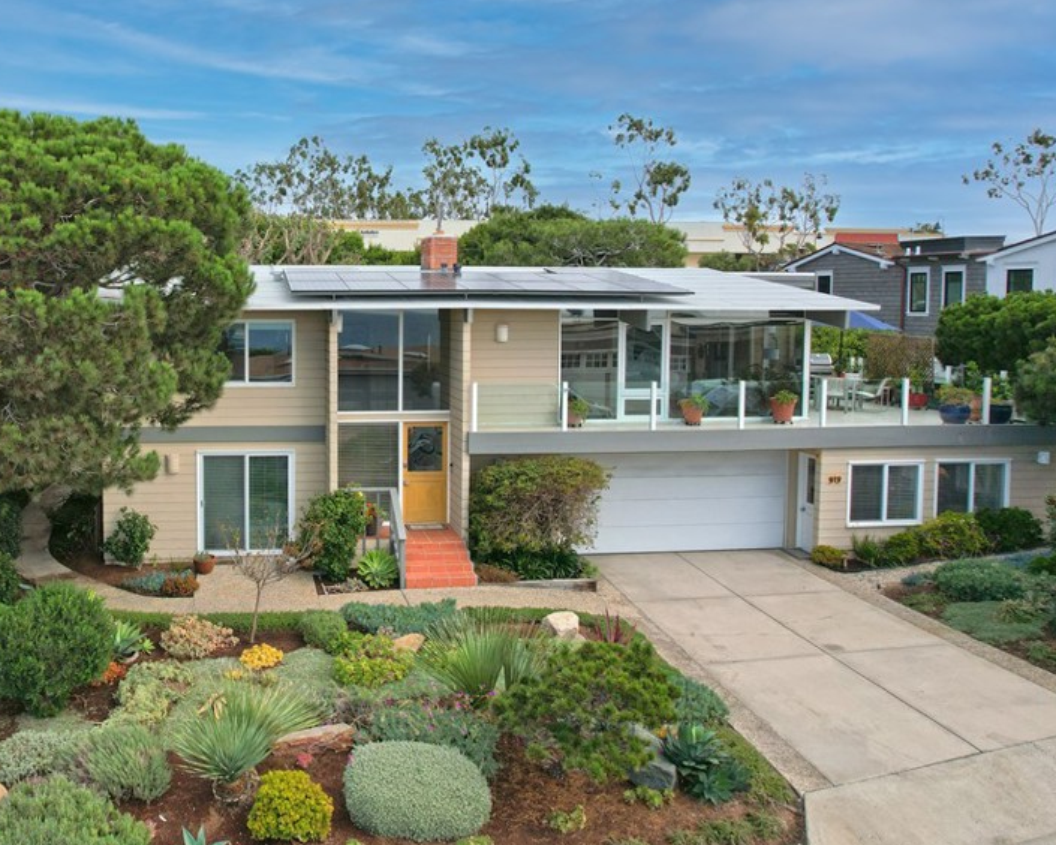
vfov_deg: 48.3
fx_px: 938
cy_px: 359
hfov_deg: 57.3
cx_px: 337
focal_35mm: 30
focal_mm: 8.38
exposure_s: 1/640
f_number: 2.8
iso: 100
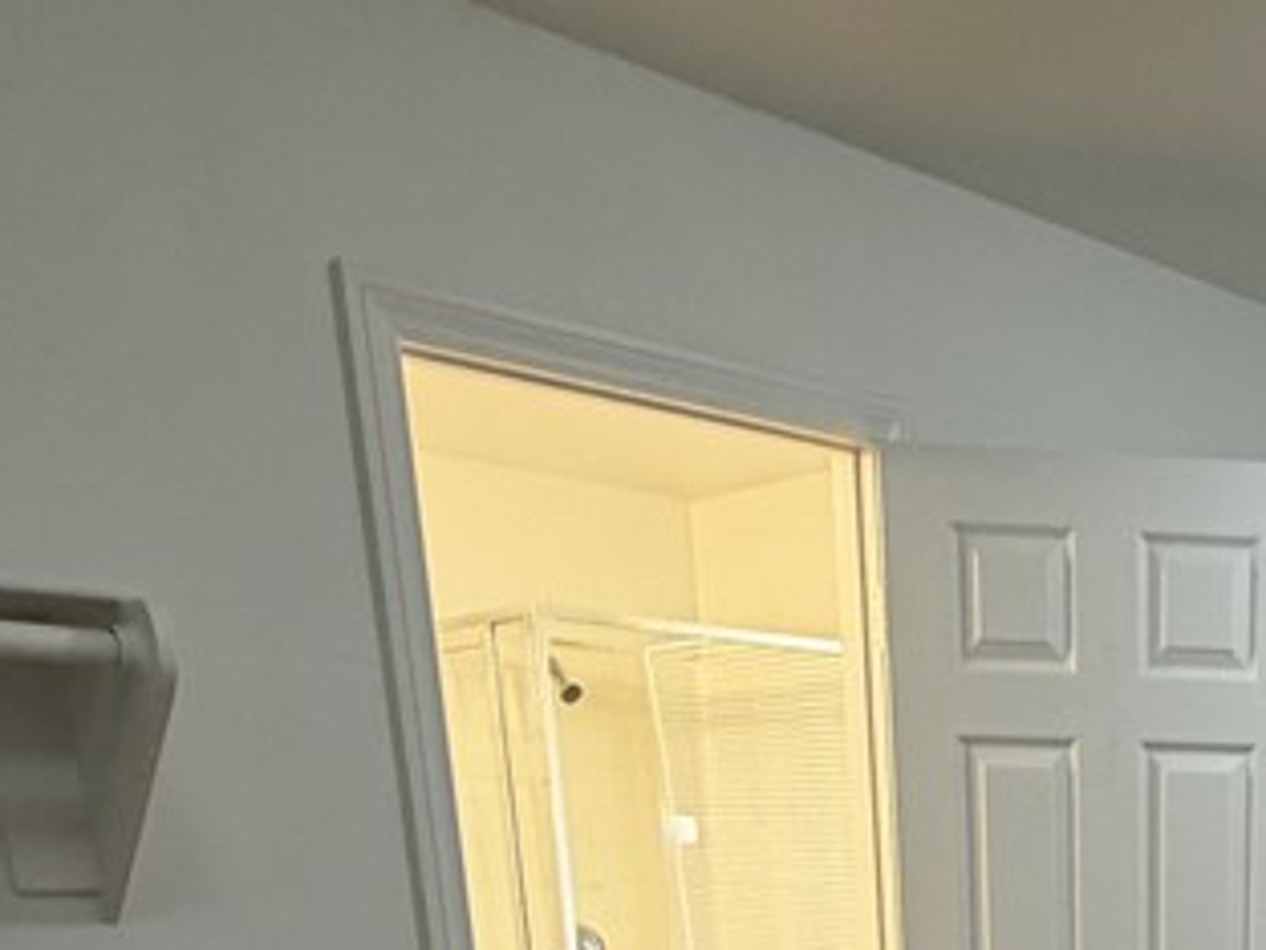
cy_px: 1393
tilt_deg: -15.8
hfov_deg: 36.8
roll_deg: -1.6
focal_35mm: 46
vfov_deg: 24.9
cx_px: 1278
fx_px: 1682
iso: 200
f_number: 2.2
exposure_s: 1/60
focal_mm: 2.22
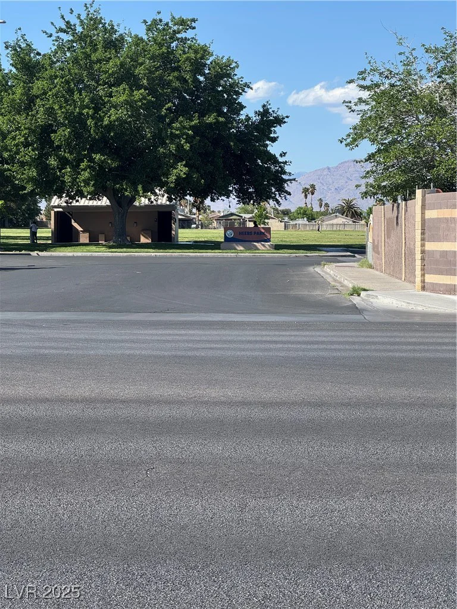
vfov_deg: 25.3
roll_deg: -0.2
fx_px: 1355
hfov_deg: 19.1
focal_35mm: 77
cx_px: 228
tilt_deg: -6.3
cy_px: 304
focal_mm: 9
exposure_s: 1/477
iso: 25
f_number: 2.8
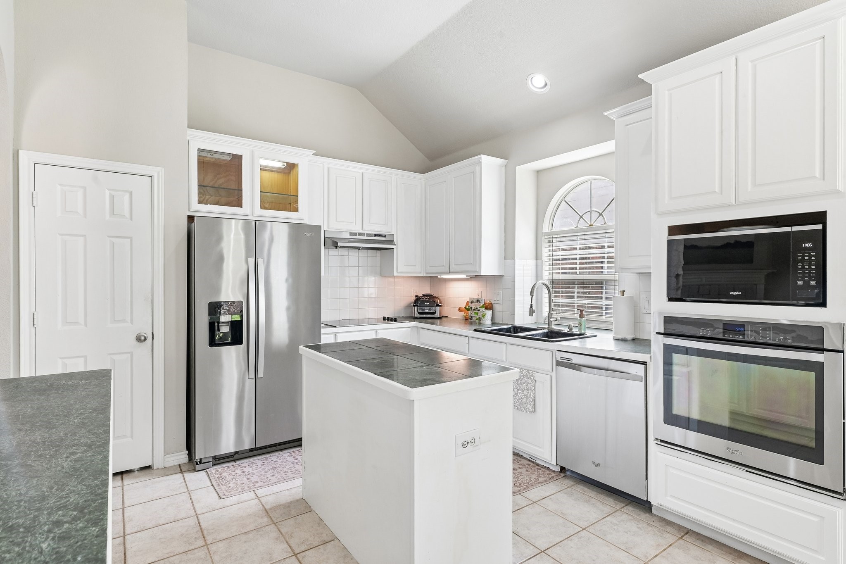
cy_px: 282
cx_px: 423
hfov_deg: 90.0
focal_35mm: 18
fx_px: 423
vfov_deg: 67.4
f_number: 8
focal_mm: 18
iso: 400
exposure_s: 1/50
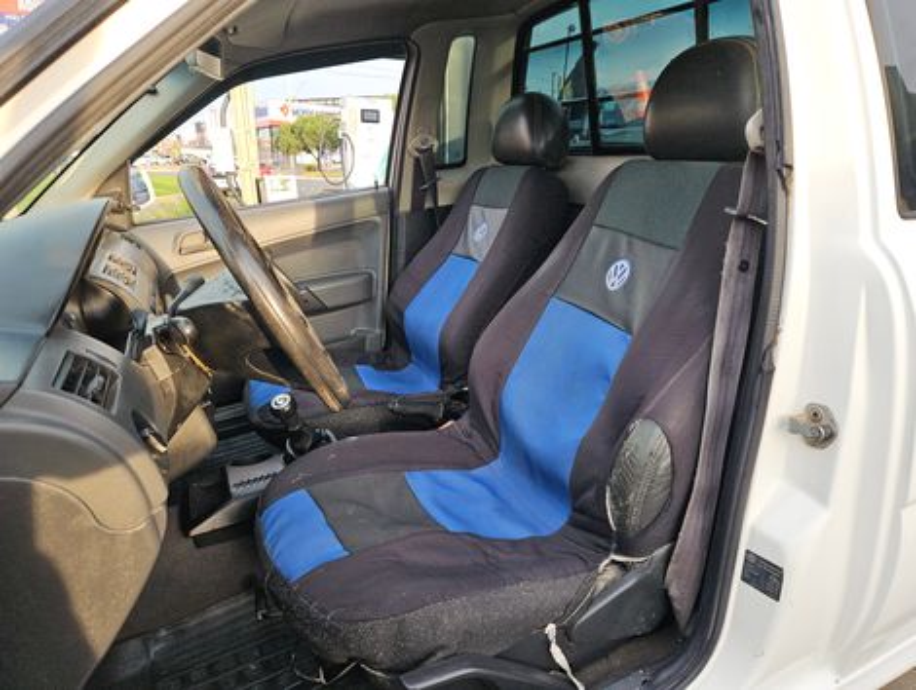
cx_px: 458
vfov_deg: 59.0
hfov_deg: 73.8
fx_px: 610
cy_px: 345
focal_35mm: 23
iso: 80
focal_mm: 5.4
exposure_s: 1/180
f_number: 1.8
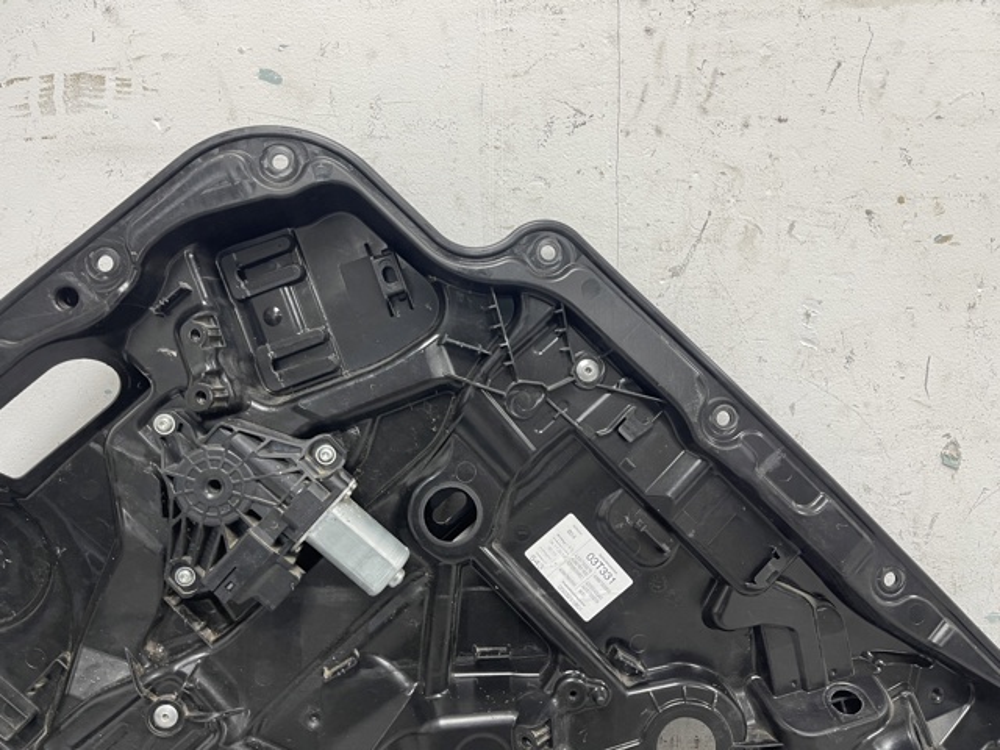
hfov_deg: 69.4
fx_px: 722
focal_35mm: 25
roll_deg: +2.0
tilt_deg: -15.4
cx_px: 500
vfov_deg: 54.9
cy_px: 375
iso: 64
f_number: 1.6
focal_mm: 5.1
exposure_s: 1/50
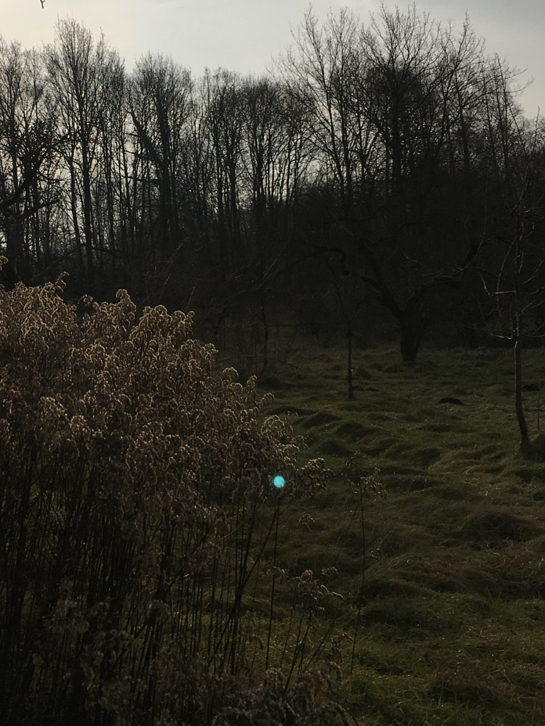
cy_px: 208
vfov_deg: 37.5
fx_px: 1050
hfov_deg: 28.3
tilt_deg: +5.0
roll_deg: +3.9
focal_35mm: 50
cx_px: 86
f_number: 2.2
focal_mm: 4.15
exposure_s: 1/4808
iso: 25
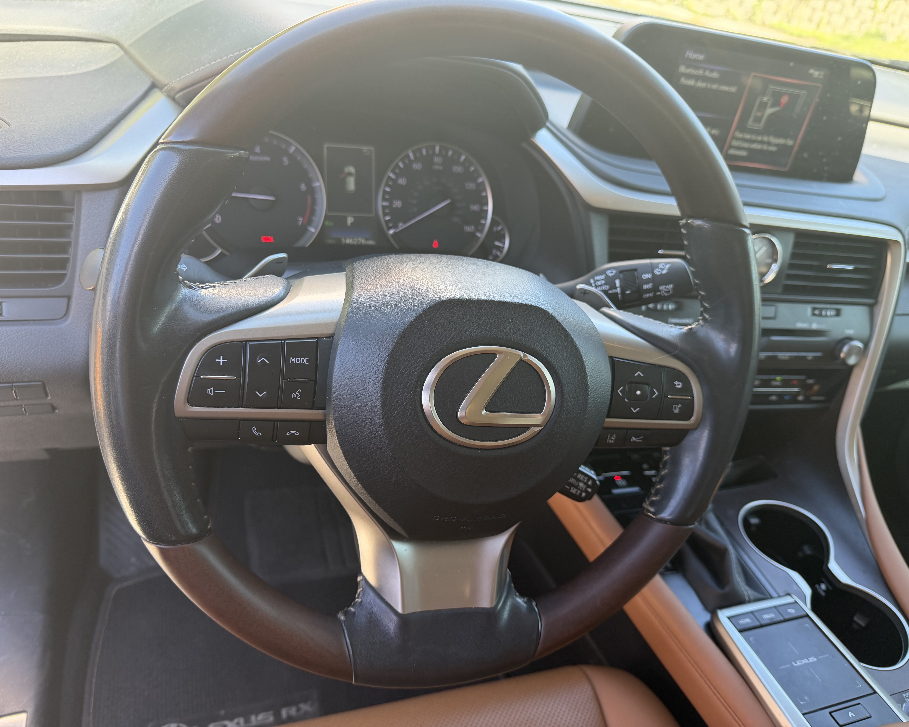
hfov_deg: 68.1
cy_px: 364
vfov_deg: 56.8
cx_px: 439
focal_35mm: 25
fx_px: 673
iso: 125
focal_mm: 6.76
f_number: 1.78
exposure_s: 1/124
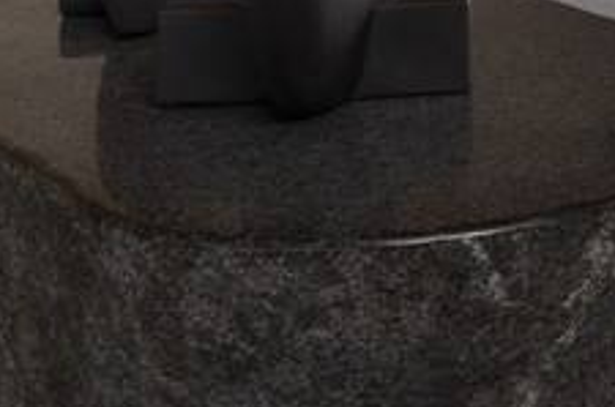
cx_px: 1516
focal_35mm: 175
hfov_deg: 10.1
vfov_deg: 7.2
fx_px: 2983
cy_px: -705
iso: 125
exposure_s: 1/30
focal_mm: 29
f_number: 7.1
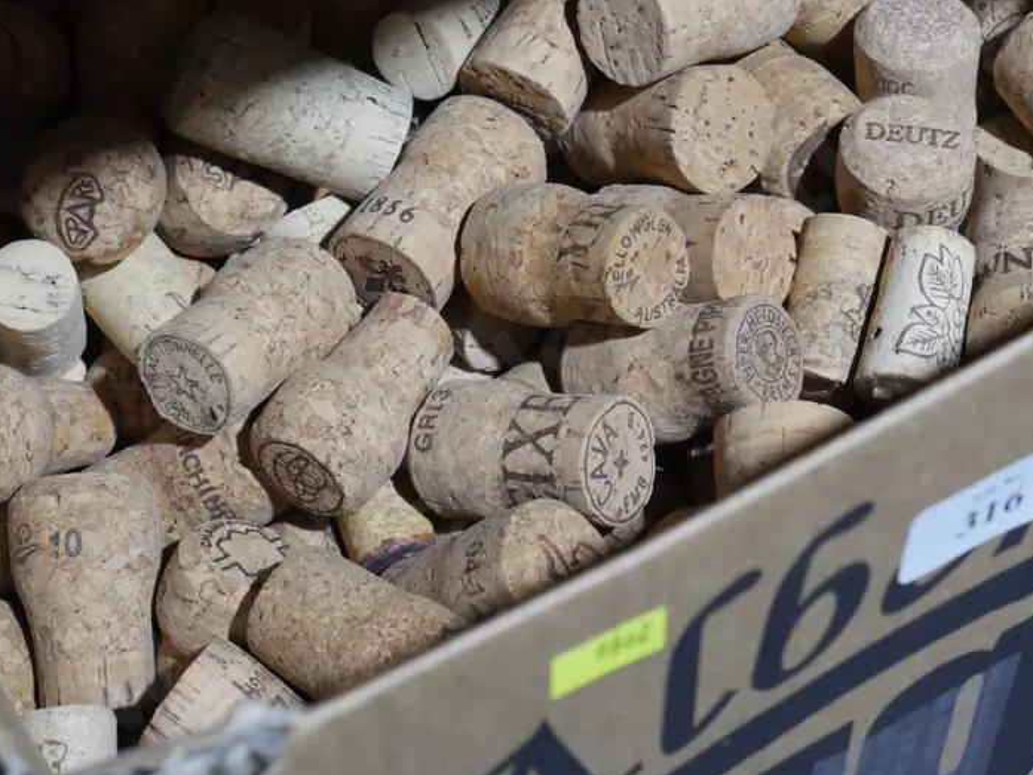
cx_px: 699
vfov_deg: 13.9
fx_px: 3163
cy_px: 261
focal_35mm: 106
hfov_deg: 18.5
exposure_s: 1/80
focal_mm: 36
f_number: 5.5
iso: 1250
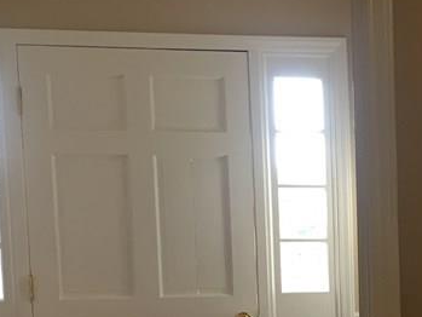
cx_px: 456
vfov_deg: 16.9
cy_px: 333
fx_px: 1037
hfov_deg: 21.9
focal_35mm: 85
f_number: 2.2
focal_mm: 4.15
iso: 25
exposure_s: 1/15
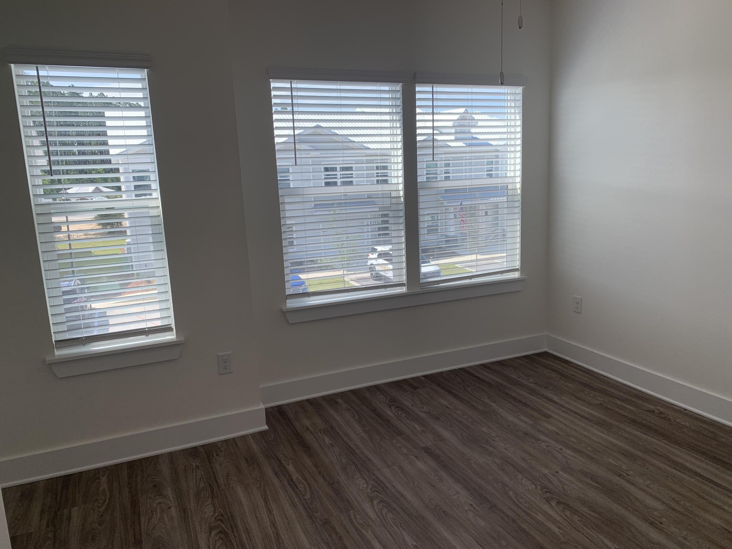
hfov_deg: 67.3
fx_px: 550
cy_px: 274
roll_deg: +3.4
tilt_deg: -10.6
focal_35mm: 26
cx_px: 366
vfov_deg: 53.1
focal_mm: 4.25
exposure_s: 1/405
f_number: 1.8
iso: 25
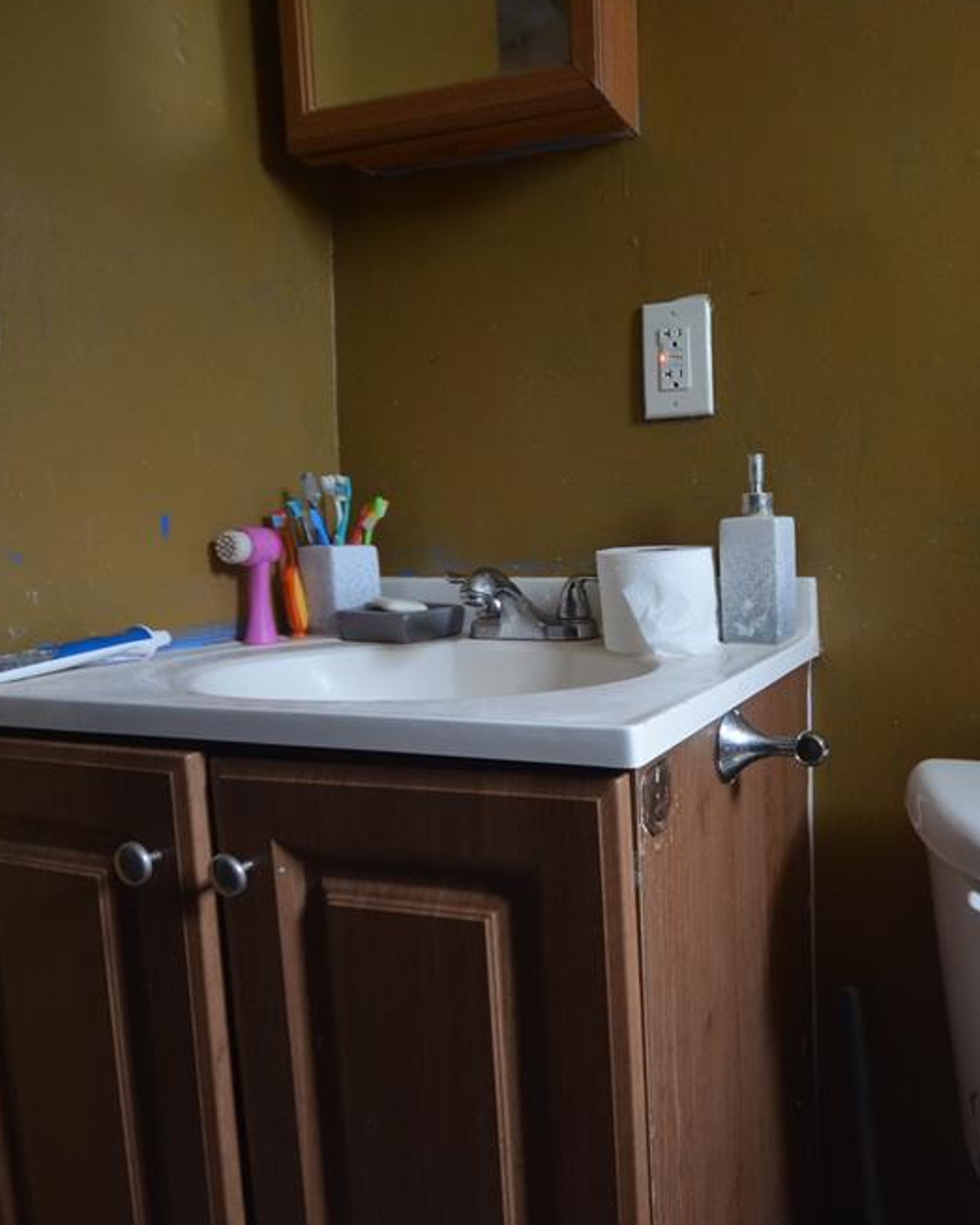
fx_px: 798
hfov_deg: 59.5
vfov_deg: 75.1
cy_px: 612
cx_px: 742
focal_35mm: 22
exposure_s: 1/8
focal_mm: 10
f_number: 4
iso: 800
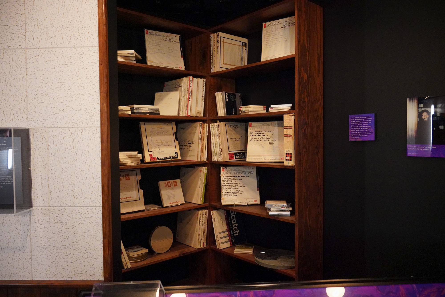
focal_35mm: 28
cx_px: 222
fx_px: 346
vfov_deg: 46.4
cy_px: 148
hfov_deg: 65.5
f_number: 4.5
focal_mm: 28
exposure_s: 1/100
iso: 12800
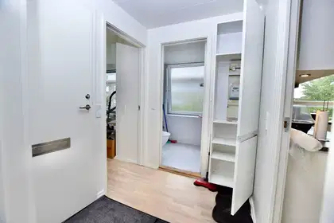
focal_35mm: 15
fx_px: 139
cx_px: 167
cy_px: 112
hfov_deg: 100.4
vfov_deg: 77.3
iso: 400
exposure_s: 1/100
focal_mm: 10
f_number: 5.6
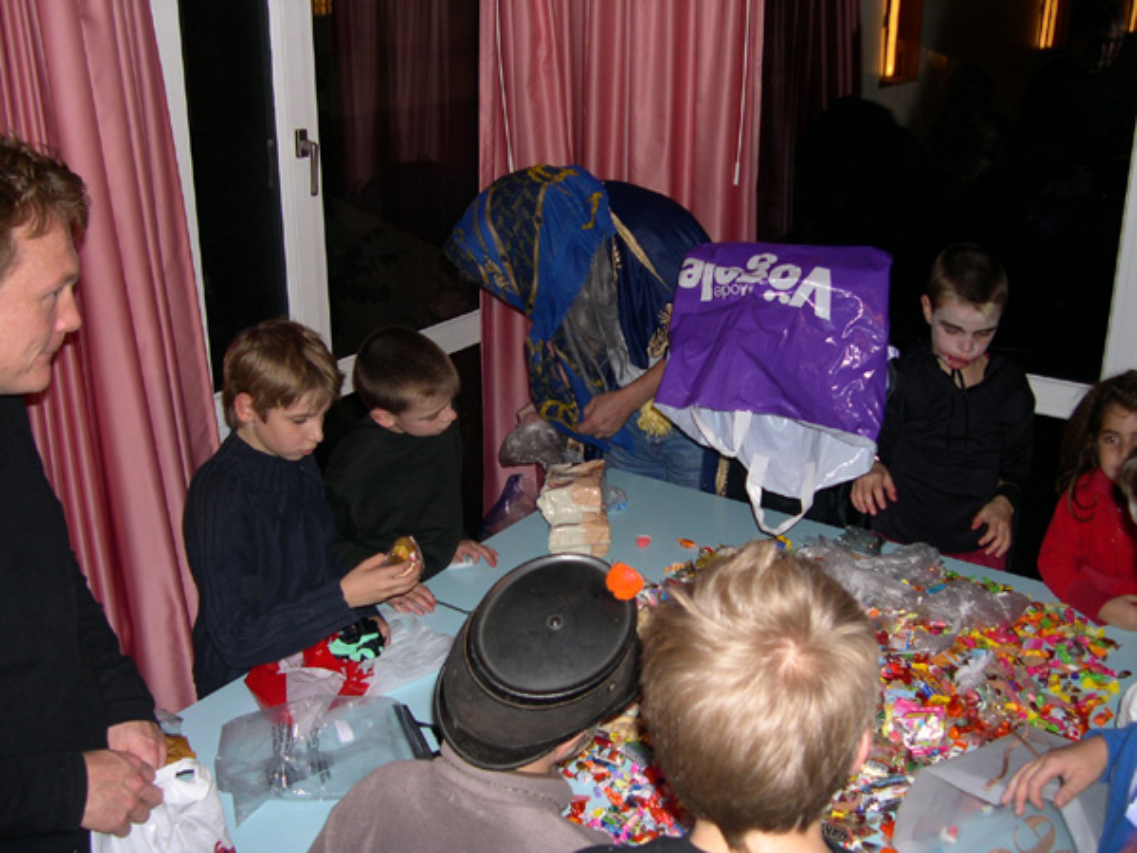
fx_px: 1248
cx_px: 568
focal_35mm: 38
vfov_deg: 37.7
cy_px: 426
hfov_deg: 49.0
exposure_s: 1/60
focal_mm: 8
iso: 116
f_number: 2.8
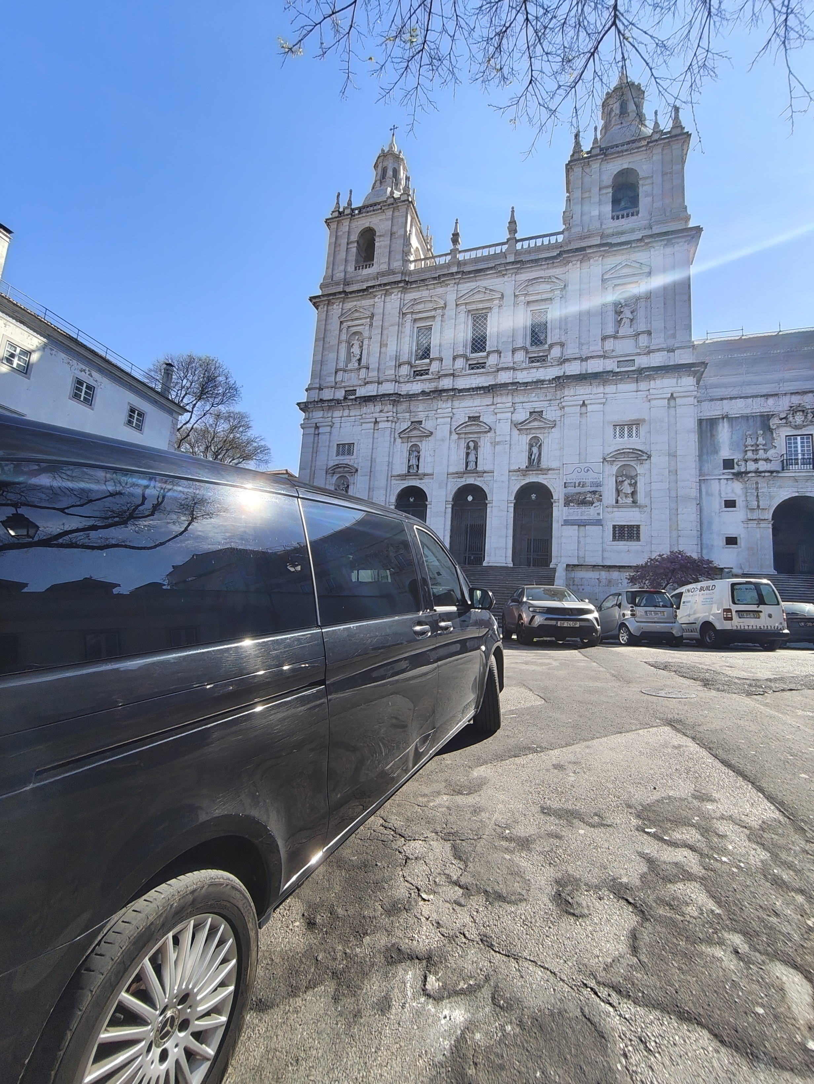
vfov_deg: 98.1
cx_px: 407
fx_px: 470
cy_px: 542
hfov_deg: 81.8
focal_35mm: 15
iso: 50
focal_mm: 1.64
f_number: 2.2
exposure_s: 1/1190
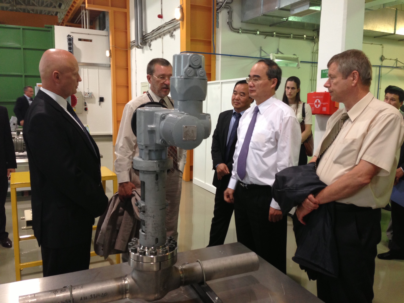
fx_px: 385
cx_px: 202
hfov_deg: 55.4
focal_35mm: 33
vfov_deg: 42.9
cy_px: 152
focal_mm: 4.13
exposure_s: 1/20
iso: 100
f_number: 2.4
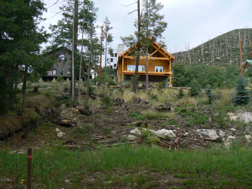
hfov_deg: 51.4
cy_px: 94
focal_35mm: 36
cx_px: 126
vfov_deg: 39.7
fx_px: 262
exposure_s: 1/100
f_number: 4
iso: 80
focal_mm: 6
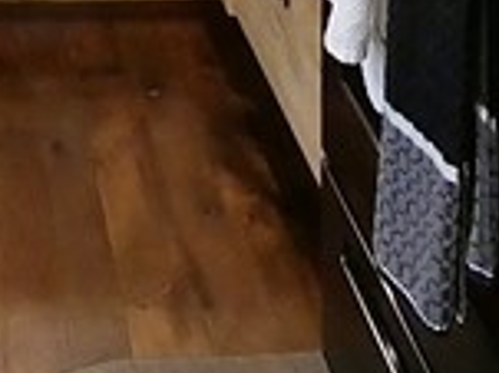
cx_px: -25
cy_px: -604
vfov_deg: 11.7
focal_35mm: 95
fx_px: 1368
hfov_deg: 19.9
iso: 2500
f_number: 4
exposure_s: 1/60
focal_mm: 7
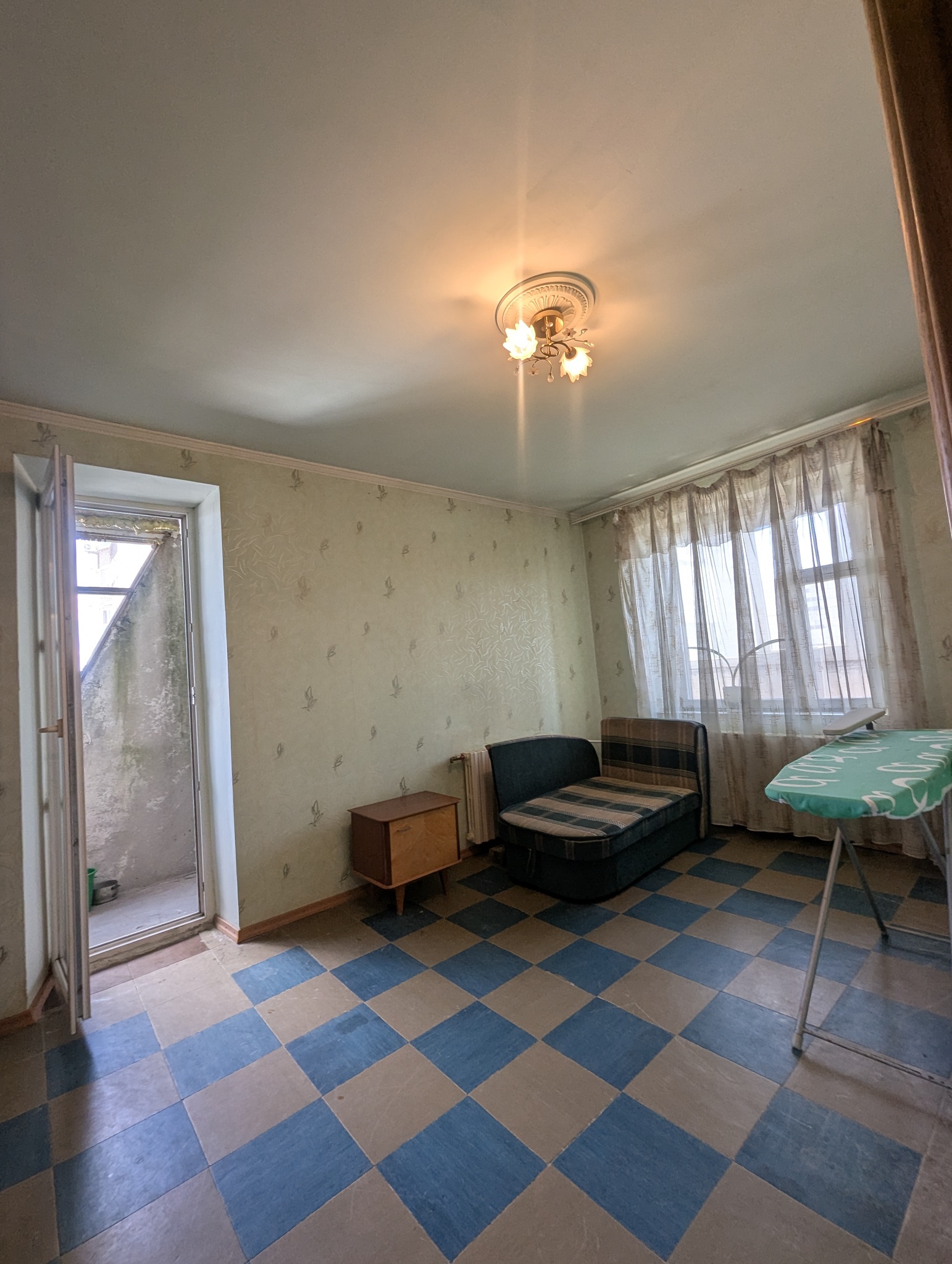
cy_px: 632
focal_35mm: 13
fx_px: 476
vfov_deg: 106.1
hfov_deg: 90.1
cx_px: 476
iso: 69
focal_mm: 1.95
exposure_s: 1/100
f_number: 2.2
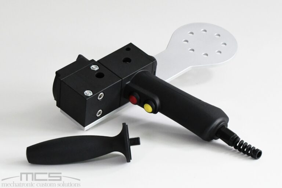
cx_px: 141
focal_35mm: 105
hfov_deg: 19.5
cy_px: 94
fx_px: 822
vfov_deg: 13.0
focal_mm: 70
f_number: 11
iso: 10000
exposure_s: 1/125
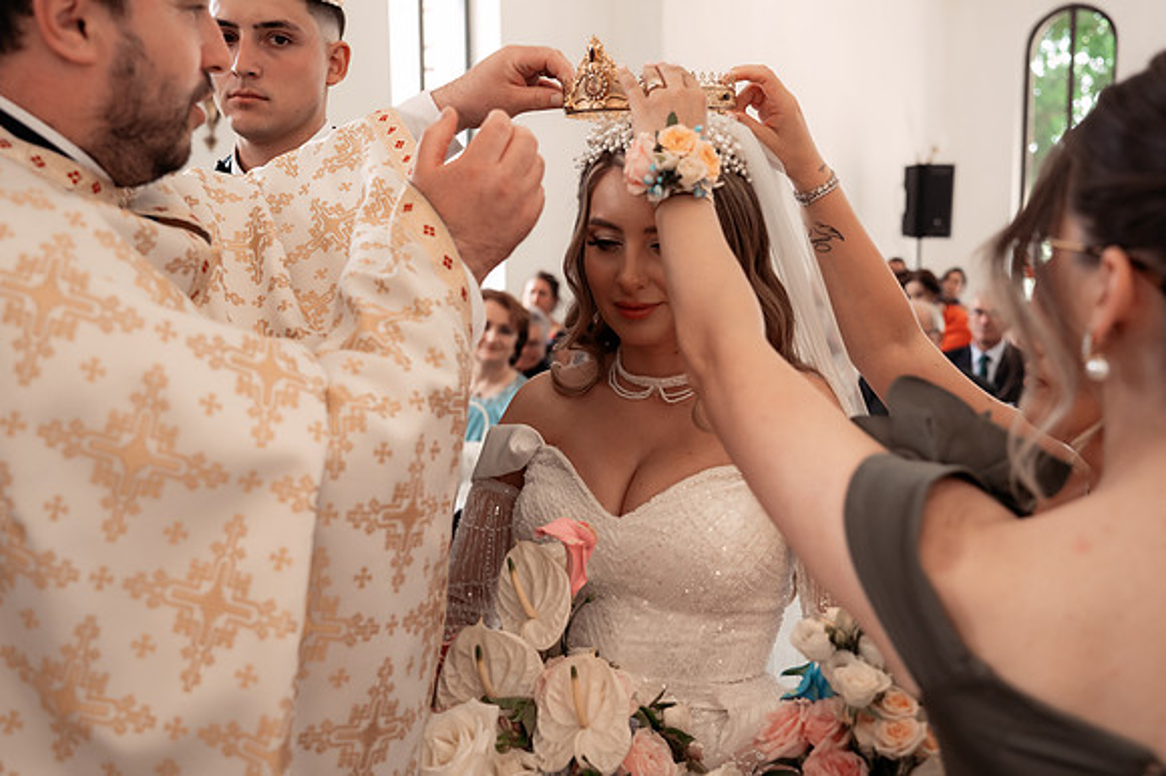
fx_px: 1196
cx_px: 568
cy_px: 389
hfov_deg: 52.0
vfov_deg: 36.0
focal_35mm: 37
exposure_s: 1/250
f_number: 3.2
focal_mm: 33
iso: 1600
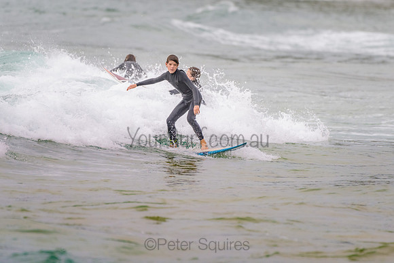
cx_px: 187
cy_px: 108
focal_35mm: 628
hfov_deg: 3.3
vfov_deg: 2.2
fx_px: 6872
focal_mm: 500
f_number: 5.6
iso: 360
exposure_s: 1/800
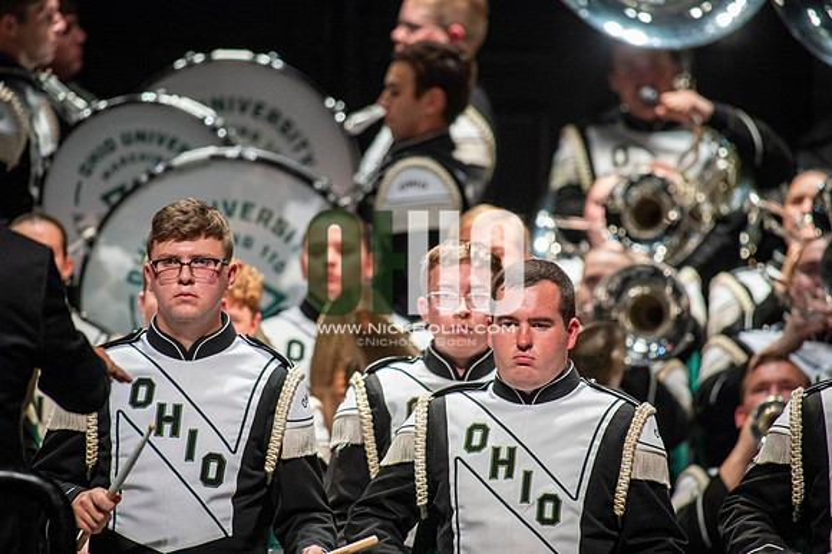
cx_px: 416
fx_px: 13858
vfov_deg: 2.3
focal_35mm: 600
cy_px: 277
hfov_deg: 3.4
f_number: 5.6
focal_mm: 600
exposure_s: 1/400
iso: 5000
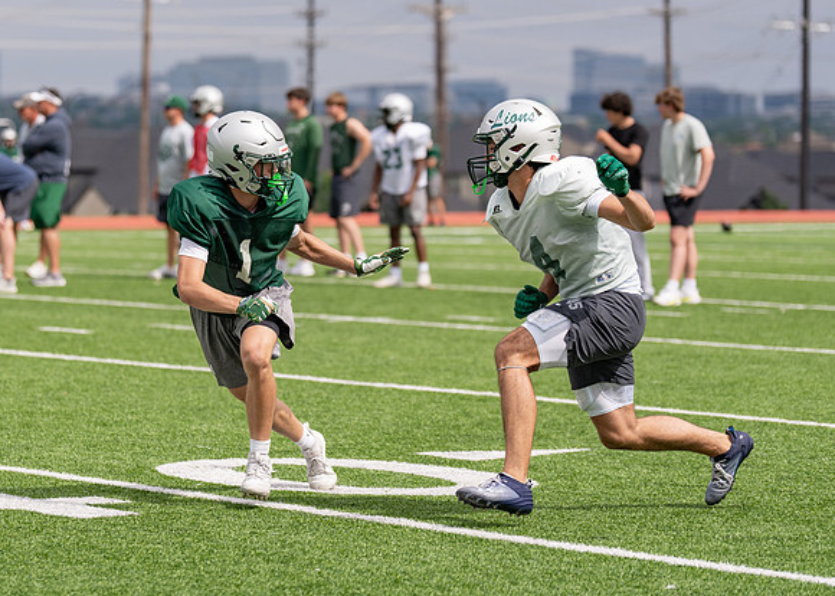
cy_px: 276
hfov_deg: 12.5
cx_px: 256
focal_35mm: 160
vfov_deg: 9.0
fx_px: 3804
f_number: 2.8
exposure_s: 1/4000
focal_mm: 114
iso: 125
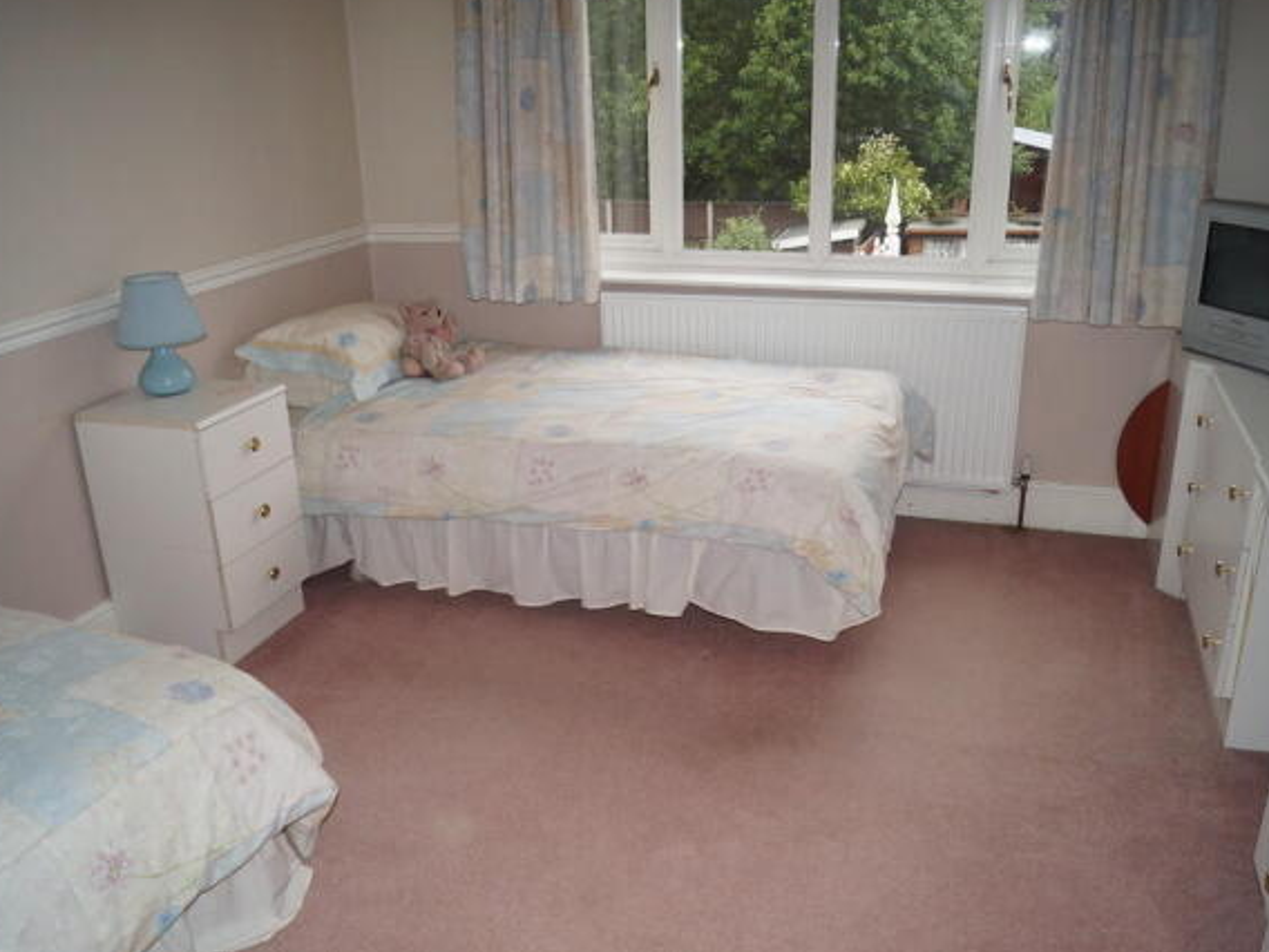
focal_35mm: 30
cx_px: 664
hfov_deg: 59.9
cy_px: 473
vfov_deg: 46.8
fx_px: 1100
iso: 100
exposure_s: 1/160
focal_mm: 18
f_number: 4
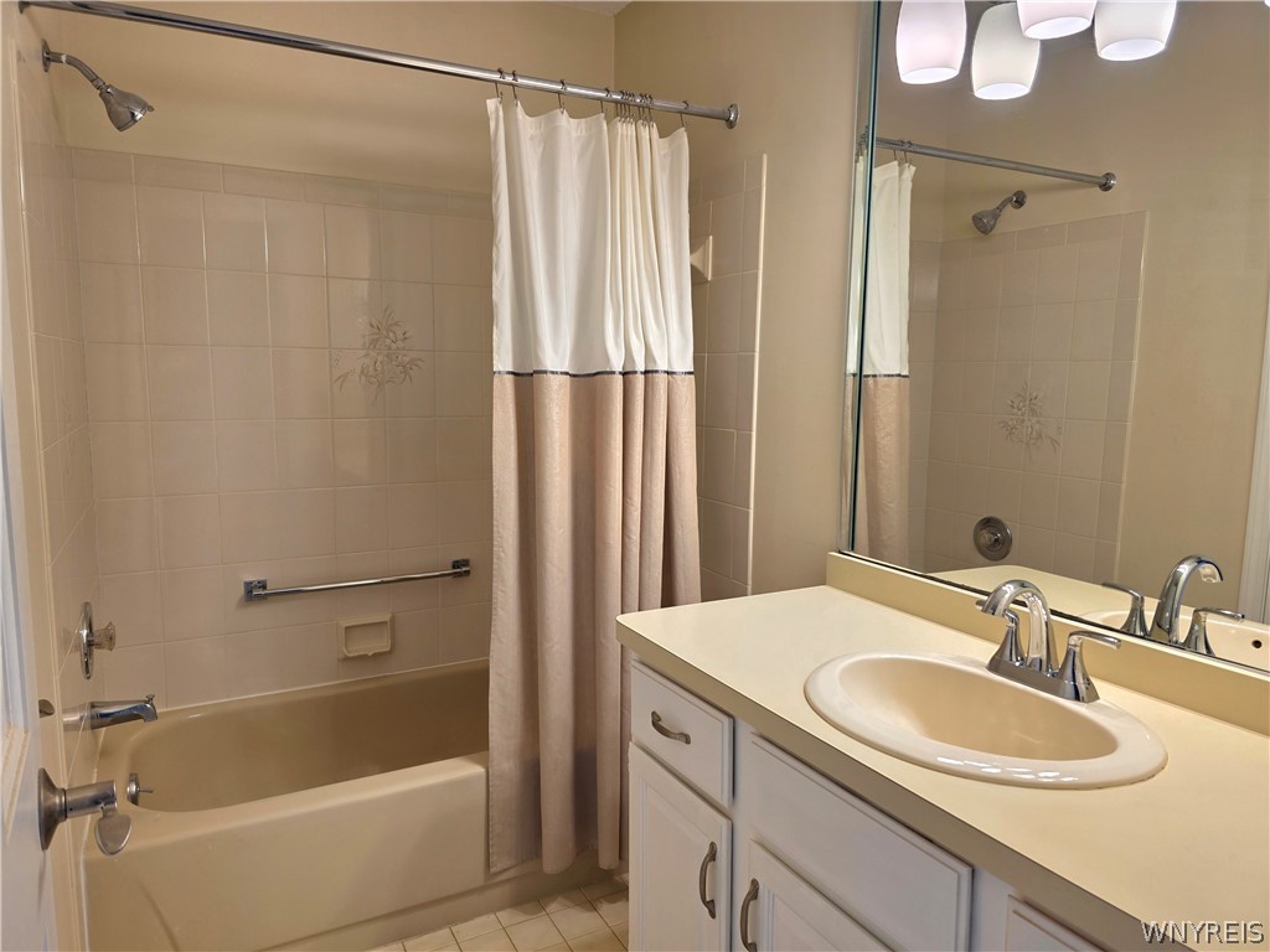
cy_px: 476
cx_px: 635
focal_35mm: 23
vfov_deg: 58.9
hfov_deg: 73.9
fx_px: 844
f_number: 1.7
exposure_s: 1/120
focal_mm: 6.3
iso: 80
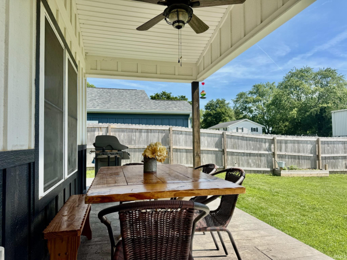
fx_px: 241
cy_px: 130
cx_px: 174
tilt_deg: +2.3
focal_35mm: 24
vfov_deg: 56.8
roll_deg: +0.6
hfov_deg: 71.6
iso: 80
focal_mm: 6.76
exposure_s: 1/2710
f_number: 1.78
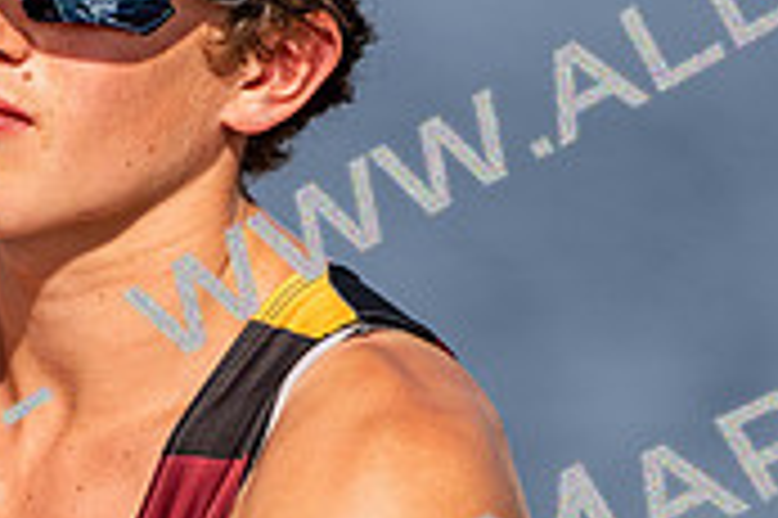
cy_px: 430
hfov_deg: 1.5
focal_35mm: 1342
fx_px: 28974
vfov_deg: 1.0
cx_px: -202
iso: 200
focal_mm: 400
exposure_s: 1/2500
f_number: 4.5
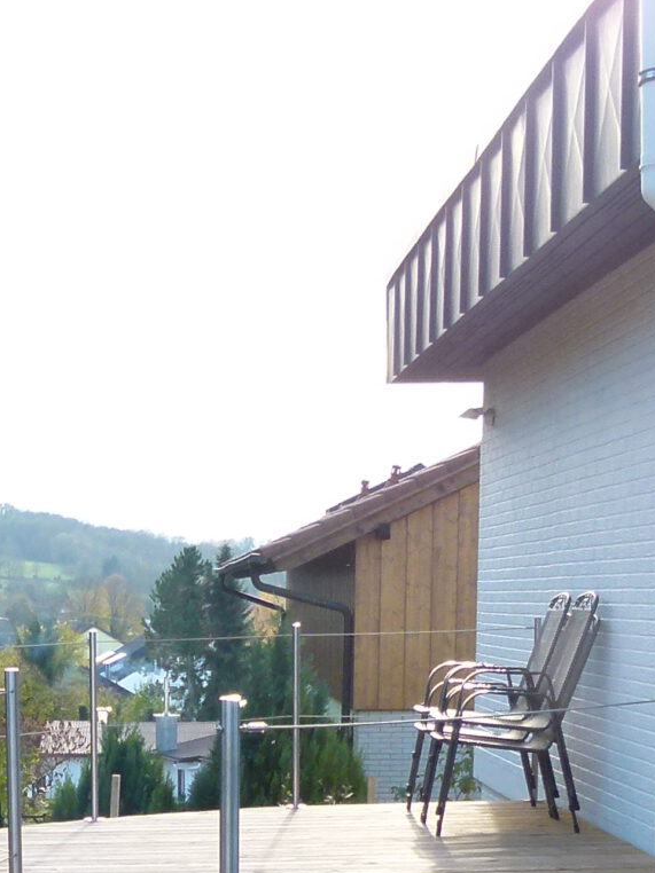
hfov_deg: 17.3
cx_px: 53
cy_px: 997
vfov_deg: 21.9
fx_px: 2120
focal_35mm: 84
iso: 100
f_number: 3.6
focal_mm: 4.5
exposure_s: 1/125
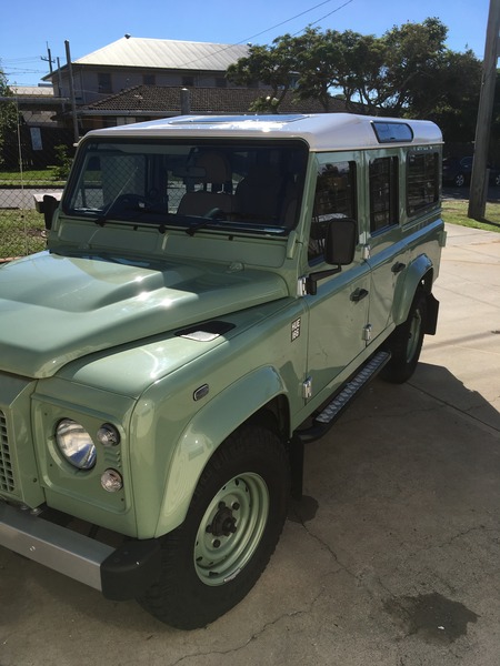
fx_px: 559
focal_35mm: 29
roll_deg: +0.5
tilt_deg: -20.9
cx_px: 250
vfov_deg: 61.7
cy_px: 333
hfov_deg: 48.2
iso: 25
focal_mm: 4.15
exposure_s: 1/1876
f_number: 2.2
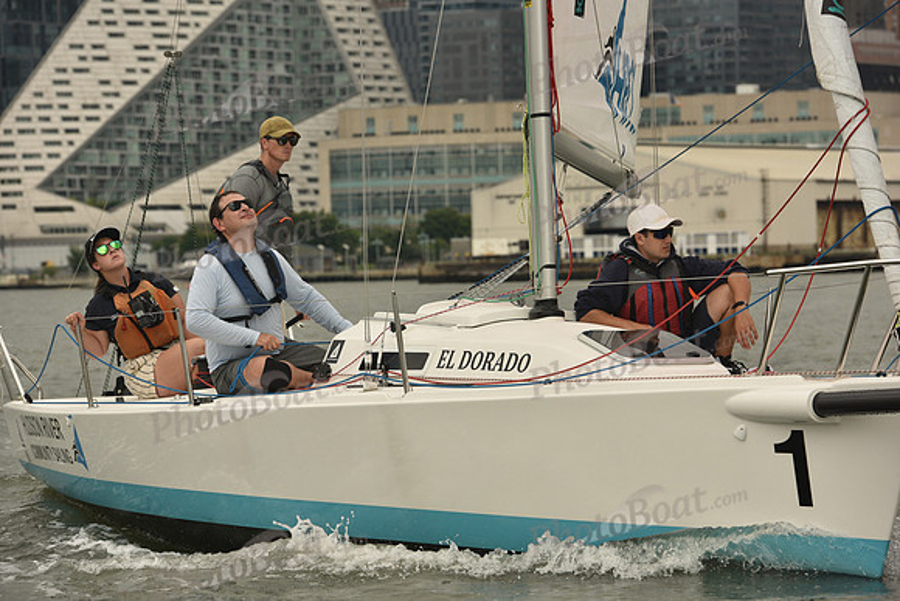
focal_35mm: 145
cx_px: 450
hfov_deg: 14.2
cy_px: 300
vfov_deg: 9.5
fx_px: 3626
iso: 320
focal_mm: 145
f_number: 8
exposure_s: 1/1250
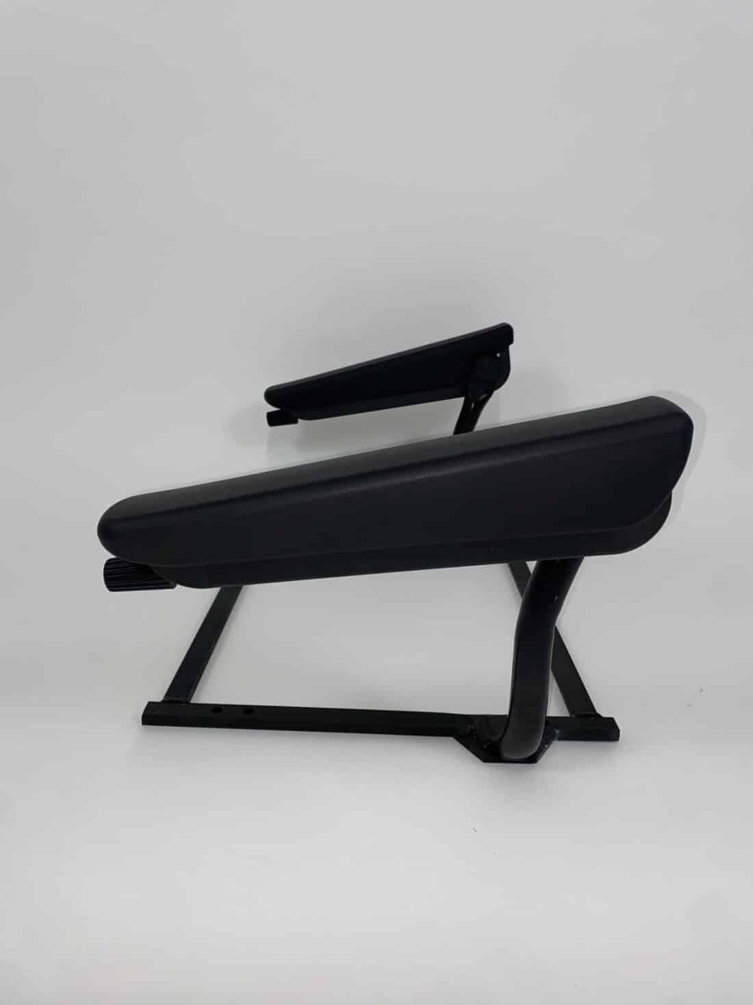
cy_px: 502
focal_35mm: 26
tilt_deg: -15.8
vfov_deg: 67.3
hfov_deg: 53.1
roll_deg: -3.1
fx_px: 754
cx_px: 376
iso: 32
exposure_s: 1/147
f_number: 1.8
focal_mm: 4.25
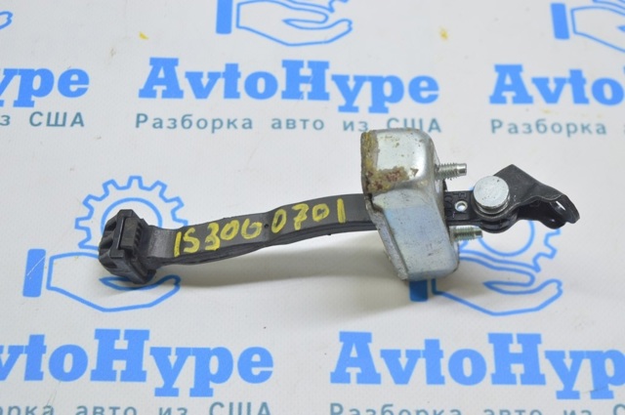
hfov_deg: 33.4
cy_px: 208
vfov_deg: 22.6
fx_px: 1040
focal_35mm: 60
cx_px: 312
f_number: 5.6
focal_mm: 40
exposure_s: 1/20
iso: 400
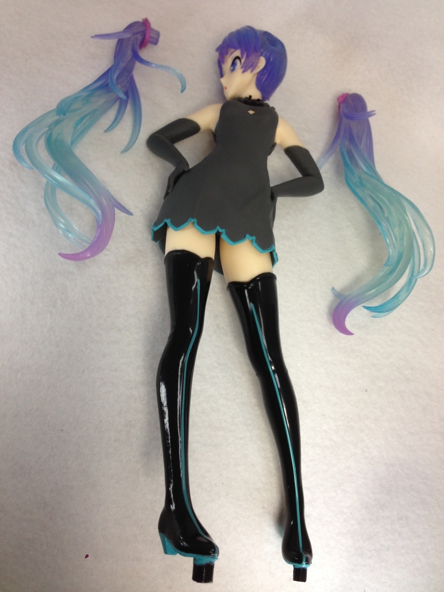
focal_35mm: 33
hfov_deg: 42.9
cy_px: 296
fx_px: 564
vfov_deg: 55.4
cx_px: 222
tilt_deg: -65.3
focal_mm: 4.12
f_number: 2.4
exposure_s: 1/20
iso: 50
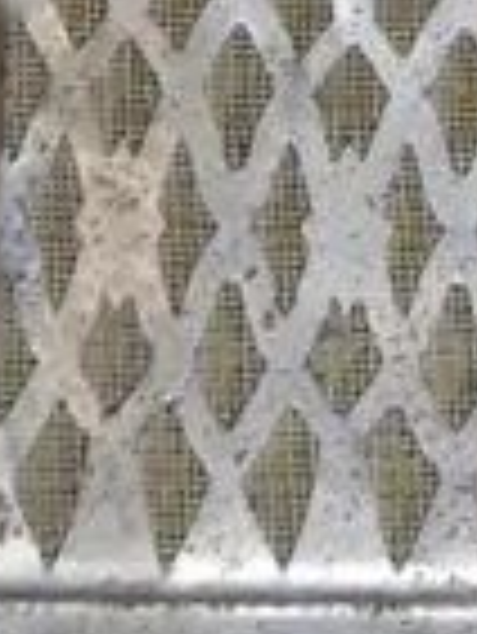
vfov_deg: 5.6
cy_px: -1201
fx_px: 6127
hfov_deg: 4.3
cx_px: 1228
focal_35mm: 334
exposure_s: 1/60
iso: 320
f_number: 5.1
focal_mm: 23
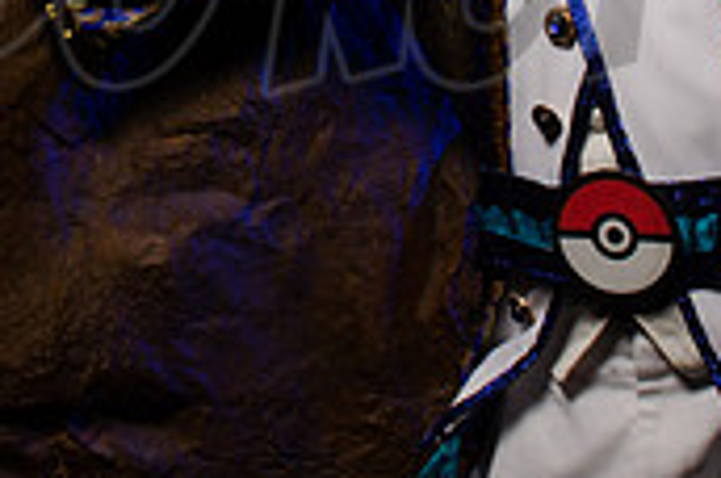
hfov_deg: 13.5
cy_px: -298
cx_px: 243
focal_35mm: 152
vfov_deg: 8.7
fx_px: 3039
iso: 200
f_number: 27
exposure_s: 1/60
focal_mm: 30
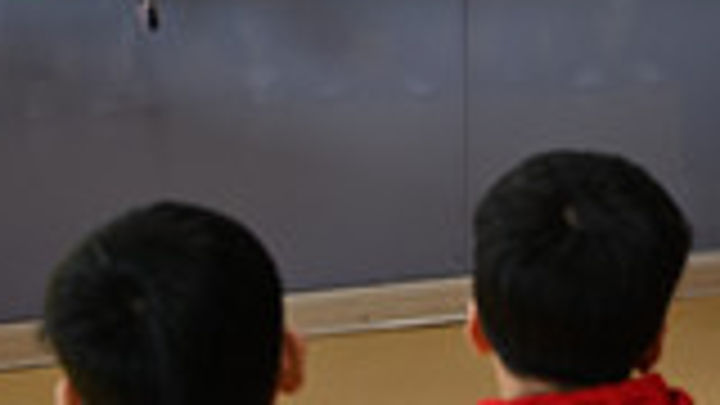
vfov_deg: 8.3
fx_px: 2749
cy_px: -72
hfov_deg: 14.5
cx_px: 810
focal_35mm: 144
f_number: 4
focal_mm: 44
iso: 400
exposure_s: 1/160
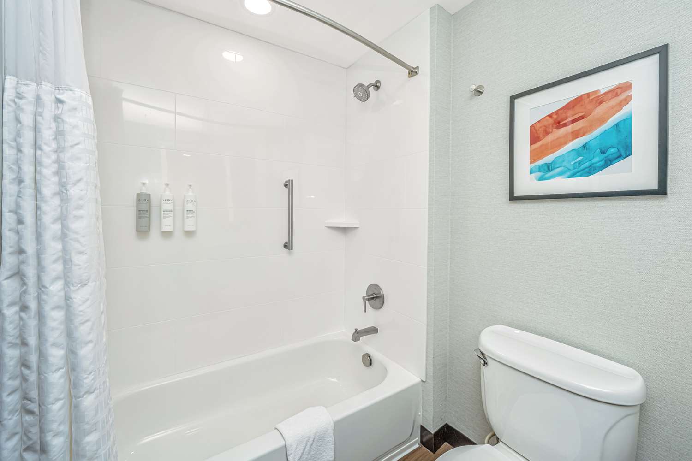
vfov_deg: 81.2
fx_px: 269
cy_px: 230
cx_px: 346
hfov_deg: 104.3
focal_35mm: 14
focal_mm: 14
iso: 400
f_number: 8
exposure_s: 1/200
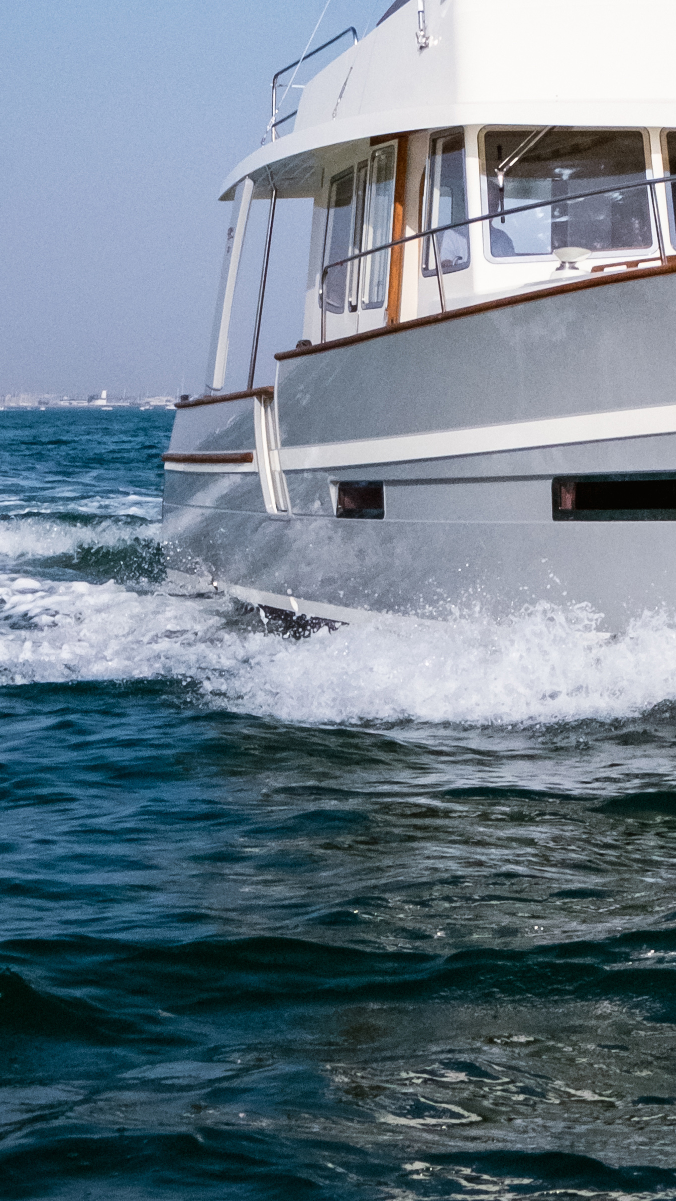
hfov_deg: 12.2
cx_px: 653
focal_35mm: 98
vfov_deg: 21.1
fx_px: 3122
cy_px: 17
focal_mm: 31.5
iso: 2500
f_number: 22
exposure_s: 1/1700
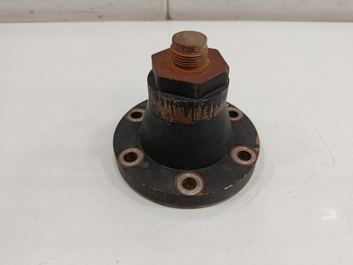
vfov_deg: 56.8
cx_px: 176
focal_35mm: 24
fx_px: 245
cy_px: 132
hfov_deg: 71.6
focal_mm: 5.24
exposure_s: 1/100
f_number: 1.7
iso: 954
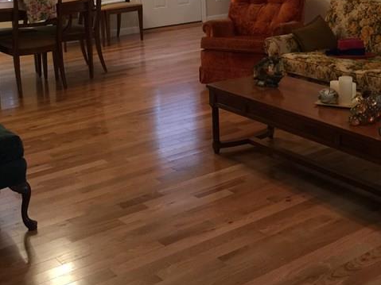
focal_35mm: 62
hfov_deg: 30.7
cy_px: 14
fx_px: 682
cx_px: 279
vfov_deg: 22.9
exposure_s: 1/15
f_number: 2.2
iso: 64
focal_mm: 4.15
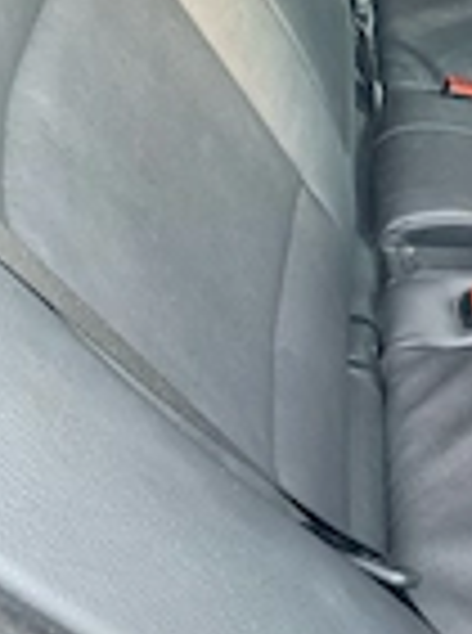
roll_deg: +0.8
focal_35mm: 74
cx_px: 589
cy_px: 121
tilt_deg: -36.4
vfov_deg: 25.9
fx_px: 1352
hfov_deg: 18.6
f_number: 1.8
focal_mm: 4.25
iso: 320
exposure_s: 1/60
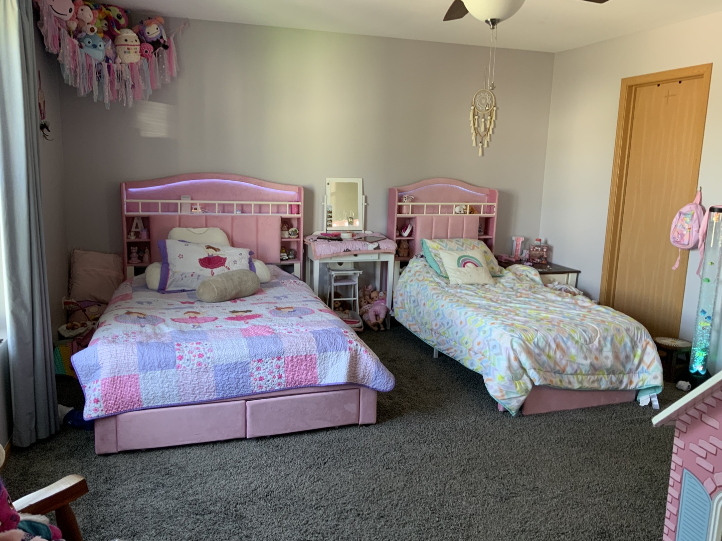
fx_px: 605
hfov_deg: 61.7
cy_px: 270
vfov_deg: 48.2
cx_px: 361
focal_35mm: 29
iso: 100
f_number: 1.8
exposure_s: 1/60
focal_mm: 3
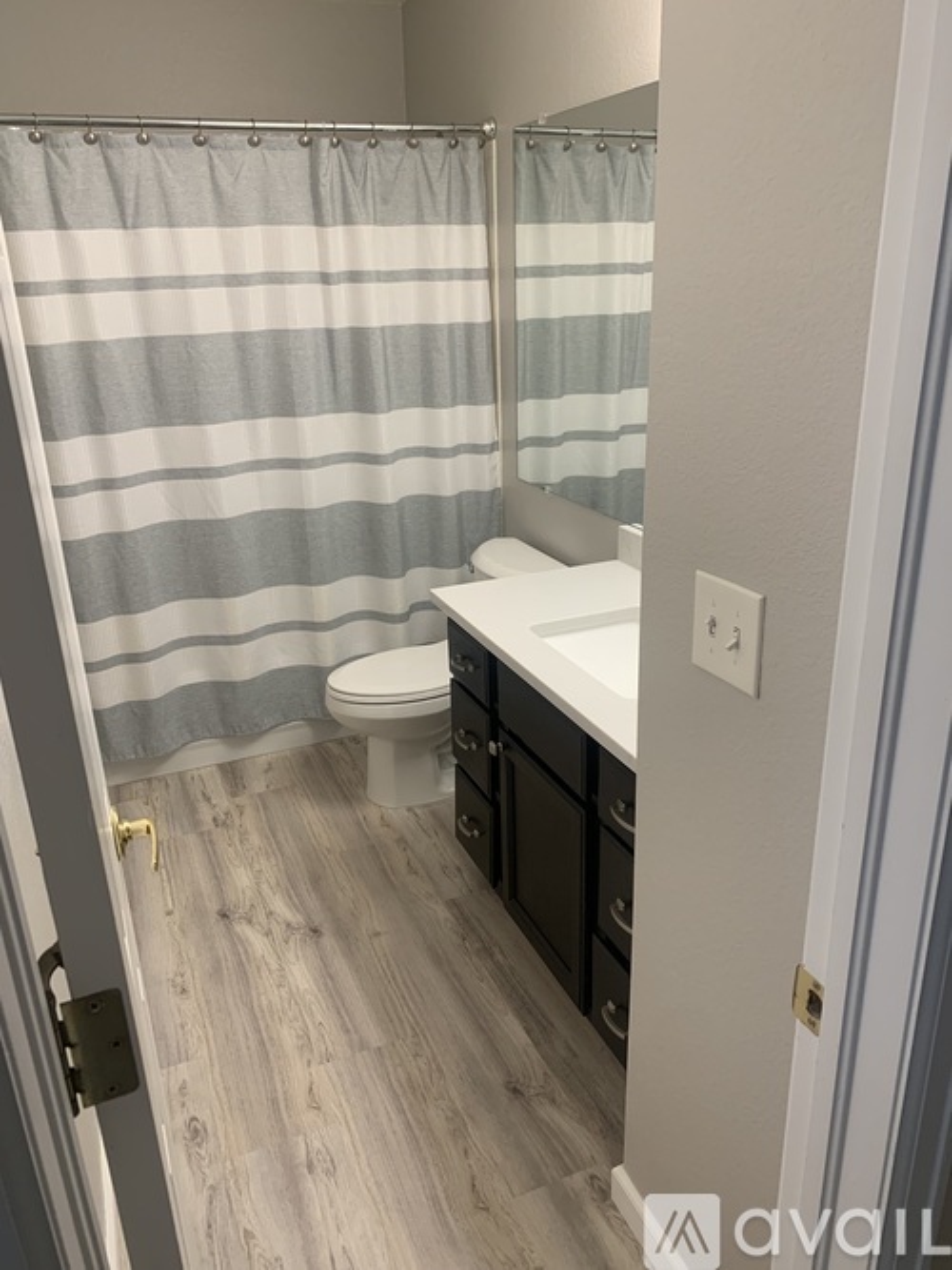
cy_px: 635
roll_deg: +2.1
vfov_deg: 67.3
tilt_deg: -19.4
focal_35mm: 26
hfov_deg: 53.0
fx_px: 954
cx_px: 476
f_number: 1.8
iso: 125
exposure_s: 1/60
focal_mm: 4.25
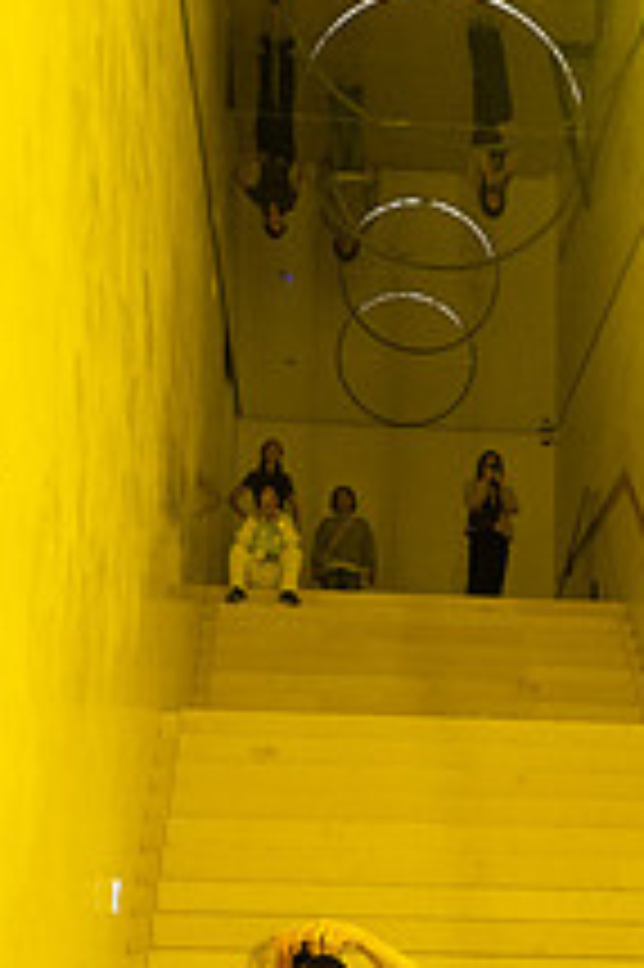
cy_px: 887
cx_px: 581
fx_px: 2365
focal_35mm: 88
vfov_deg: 22.5
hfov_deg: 15.3
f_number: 5
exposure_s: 1/100
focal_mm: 42
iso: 640
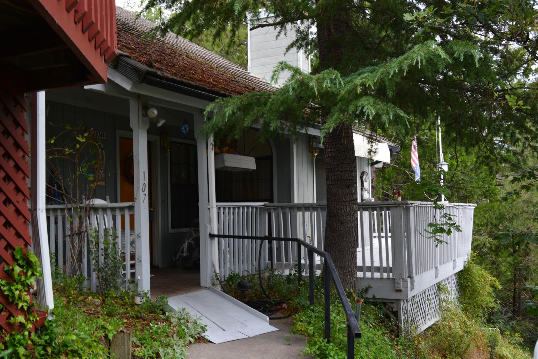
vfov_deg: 34.2
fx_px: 583
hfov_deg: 49.6
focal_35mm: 39
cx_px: 269
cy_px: 180
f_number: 8
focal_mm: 26
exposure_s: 1/60
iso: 450
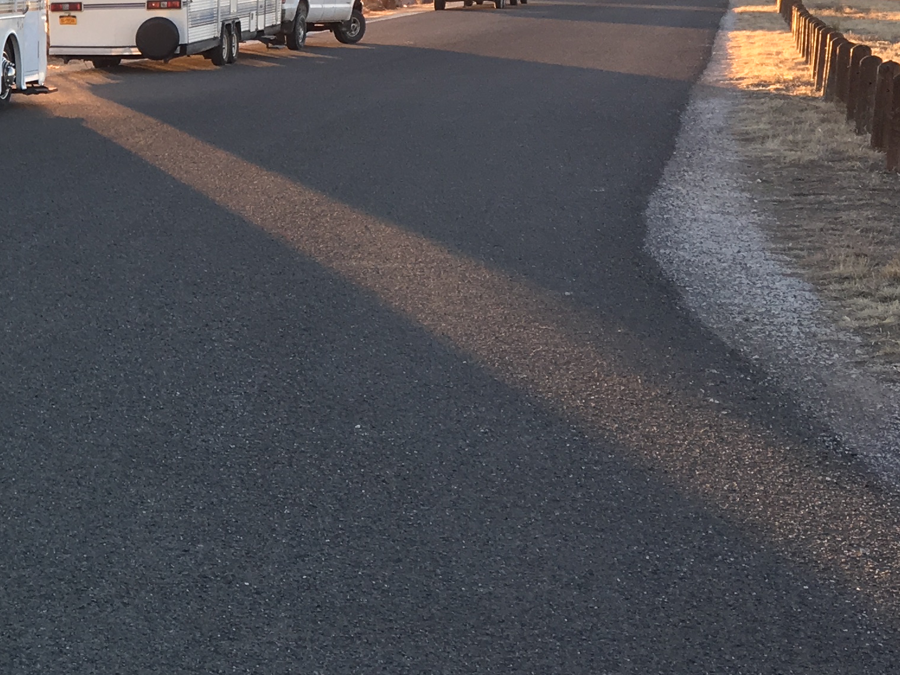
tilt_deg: -10.3
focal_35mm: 77
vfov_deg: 19.1
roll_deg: +1.1
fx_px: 2002
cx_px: -280
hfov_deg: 22.6
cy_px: 352
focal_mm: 4.15
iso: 25
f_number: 2.2
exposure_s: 1/125
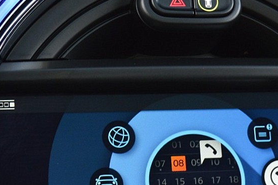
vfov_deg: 12.8
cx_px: 145
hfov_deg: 19.3
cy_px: 153
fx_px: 818
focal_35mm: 106
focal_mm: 24
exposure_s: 1/60
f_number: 6.3
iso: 800
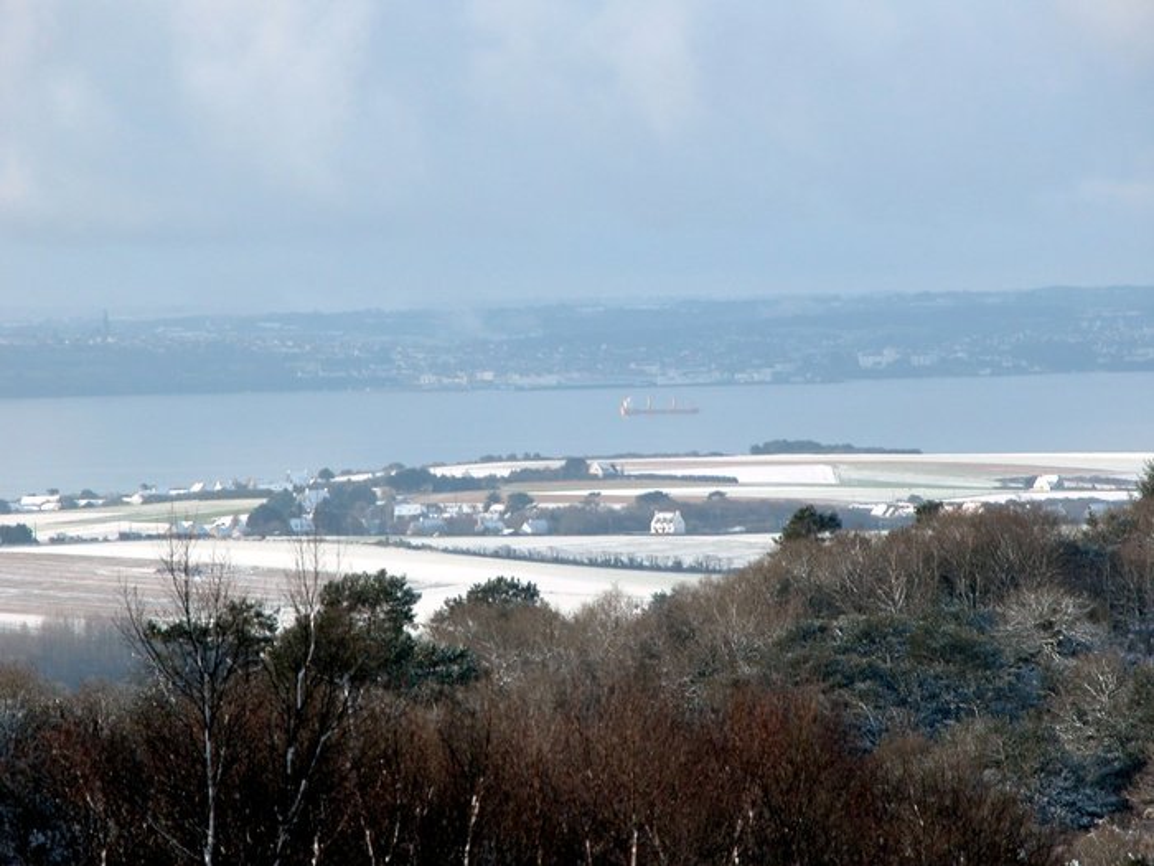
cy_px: 433
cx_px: 577
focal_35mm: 276
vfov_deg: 5.4
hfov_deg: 7.2
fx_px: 9201
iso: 100
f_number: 5.9
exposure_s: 1/307
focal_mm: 71.2
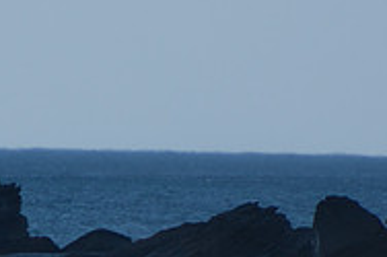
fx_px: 19923
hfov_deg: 1.1
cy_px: 342
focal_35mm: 1855
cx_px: 86
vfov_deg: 0.7
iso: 200
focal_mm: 400
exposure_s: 1/1250
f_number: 5.6
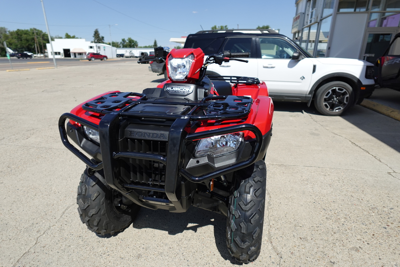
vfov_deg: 61.9
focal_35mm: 20
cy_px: 134
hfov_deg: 84.0
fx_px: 222
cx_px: 200
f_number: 2
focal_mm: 7.6
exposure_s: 1/4000
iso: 125
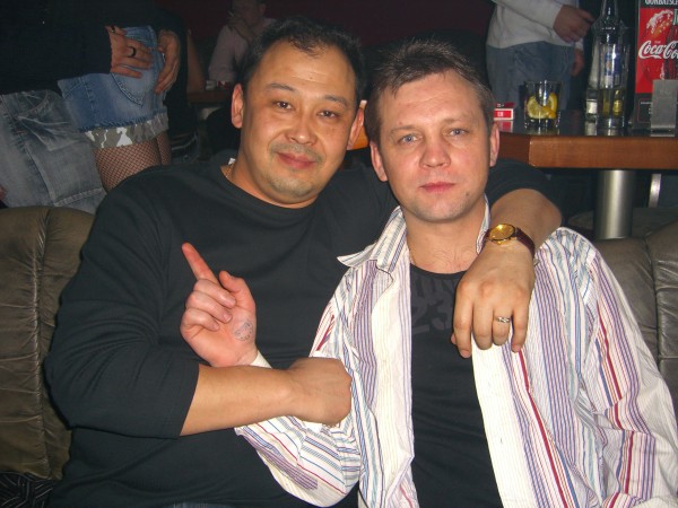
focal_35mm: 38
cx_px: 339
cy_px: 254
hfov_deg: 49.0
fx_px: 744
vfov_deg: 37.7
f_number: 2.8
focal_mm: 7.9
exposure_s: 1/60
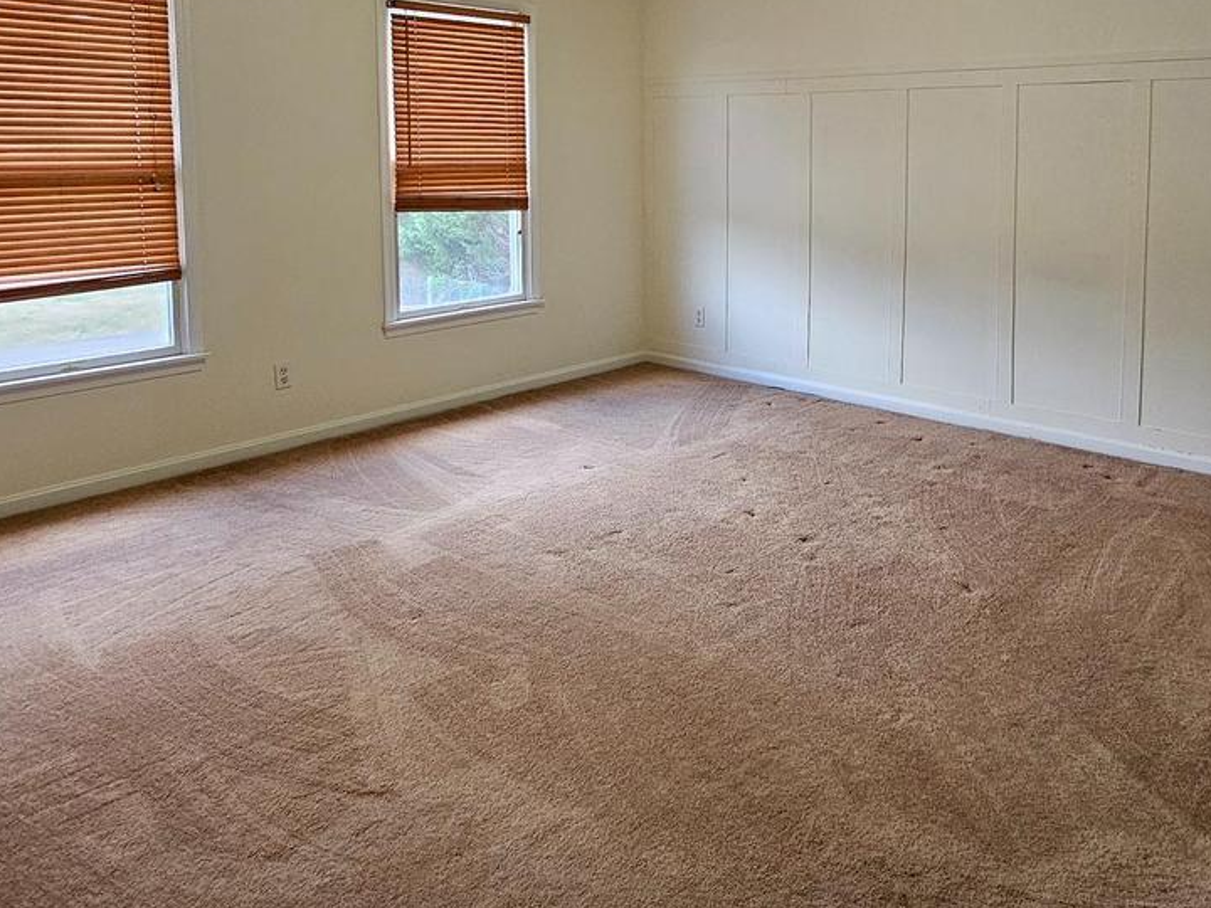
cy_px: 217
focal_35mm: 26
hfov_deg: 66.1
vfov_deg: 50.7
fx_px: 910
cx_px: 774
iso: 250
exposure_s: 1/60
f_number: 2.2
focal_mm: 2.2
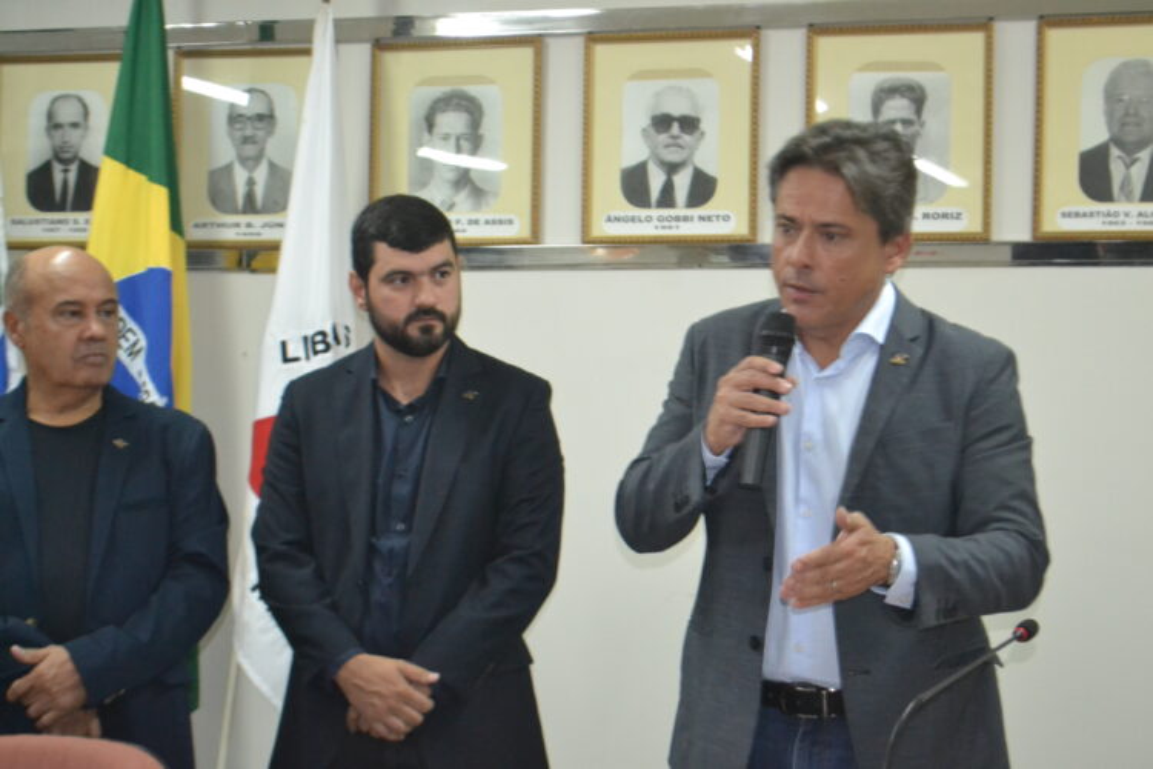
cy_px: 384
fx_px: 2642
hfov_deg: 24.6
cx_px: 576
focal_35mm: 82
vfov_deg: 16.6
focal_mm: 55
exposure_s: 1/60
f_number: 5.6
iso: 3200
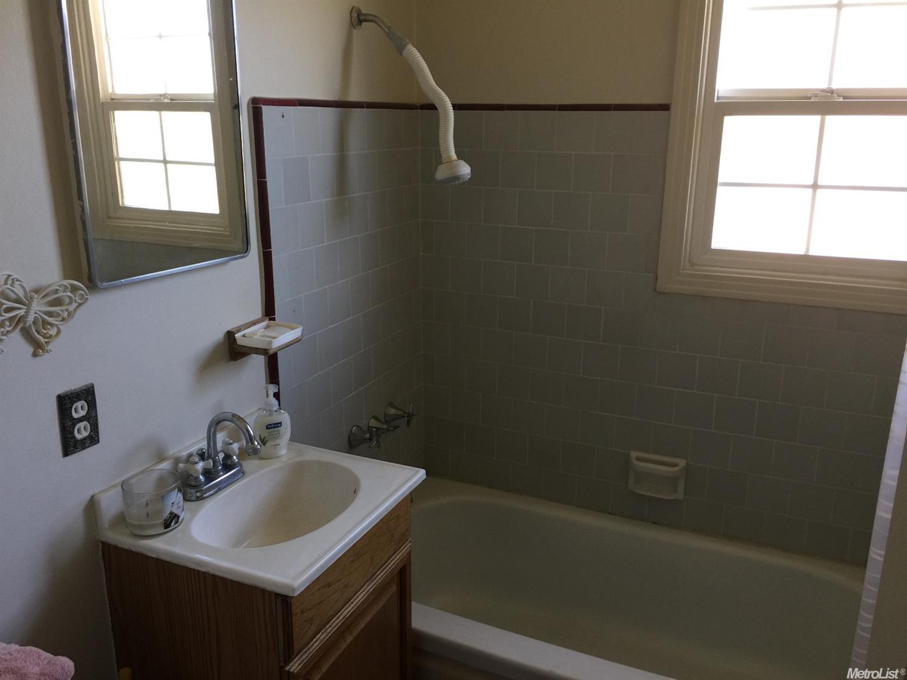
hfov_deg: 61.7
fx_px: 760
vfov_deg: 48.2
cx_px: 454
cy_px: 340
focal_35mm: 29
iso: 32
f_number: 2.2
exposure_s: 1/15
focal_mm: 4.15
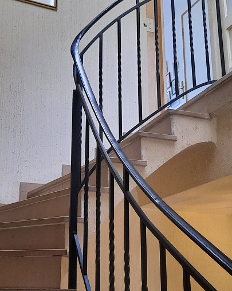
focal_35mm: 52
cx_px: 104
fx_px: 447
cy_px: 168
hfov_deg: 29.1
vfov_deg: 35.9
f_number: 2
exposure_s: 1/33
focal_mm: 4.6
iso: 400
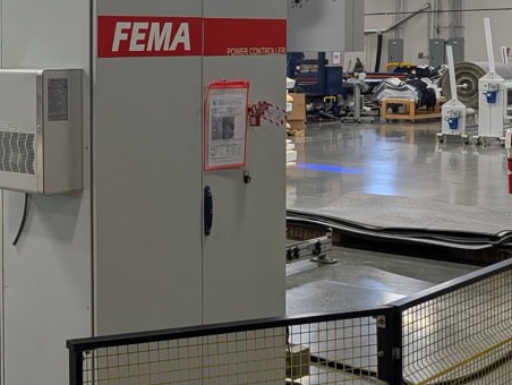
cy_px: 92
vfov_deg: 21.5
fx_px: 1007
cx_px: -51
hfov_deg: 26.3
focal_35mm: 68
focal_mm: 6.9
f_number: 1.7
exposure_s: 1/60
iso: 68
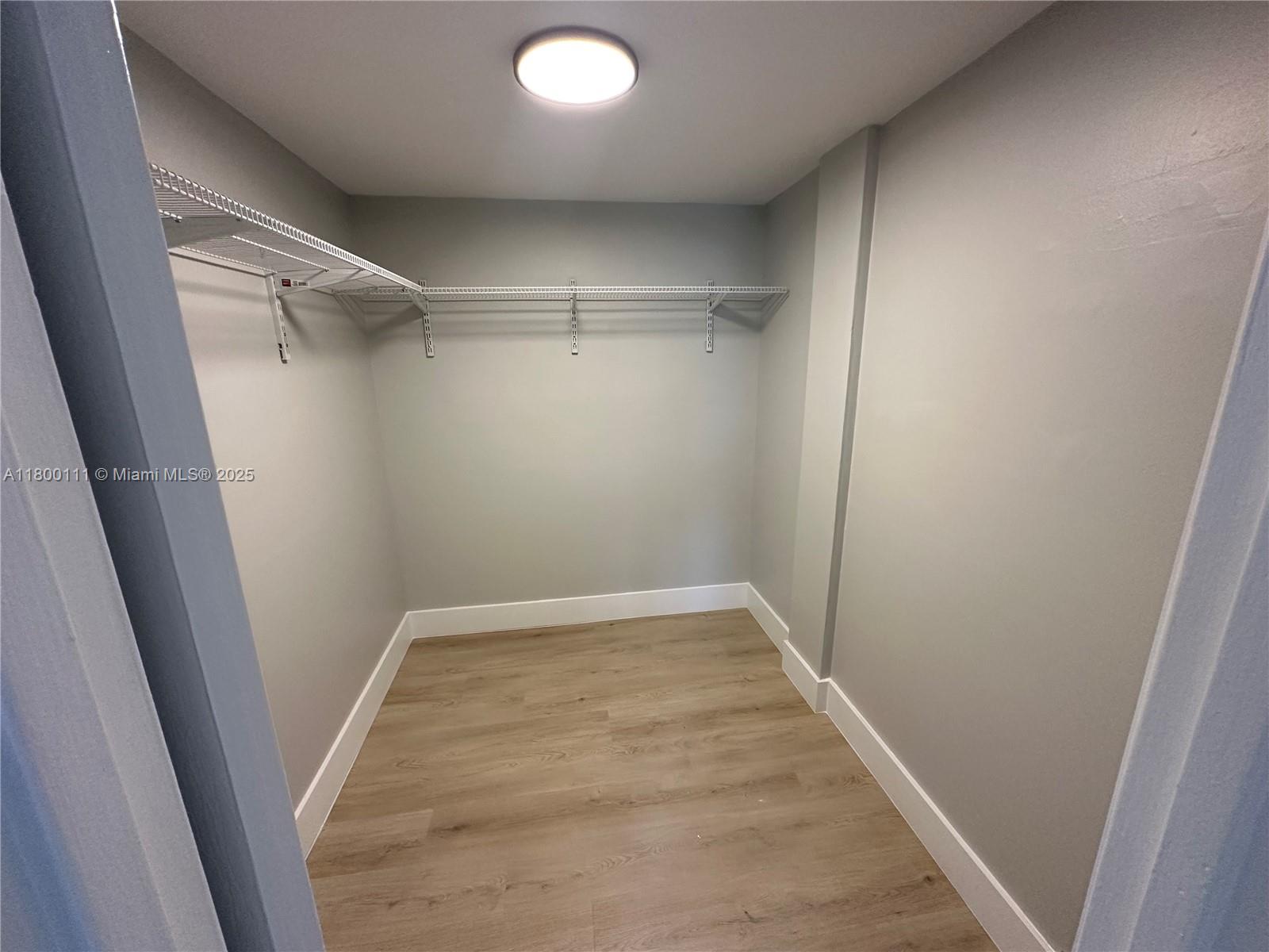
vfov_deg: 85.7
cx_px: 634
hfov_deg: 102.1
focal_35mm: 14
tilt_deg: -13.8
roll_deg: +1.0
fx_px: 513
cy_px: 476
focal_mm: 2.22
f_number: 2.2
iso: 250
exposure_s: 1/120
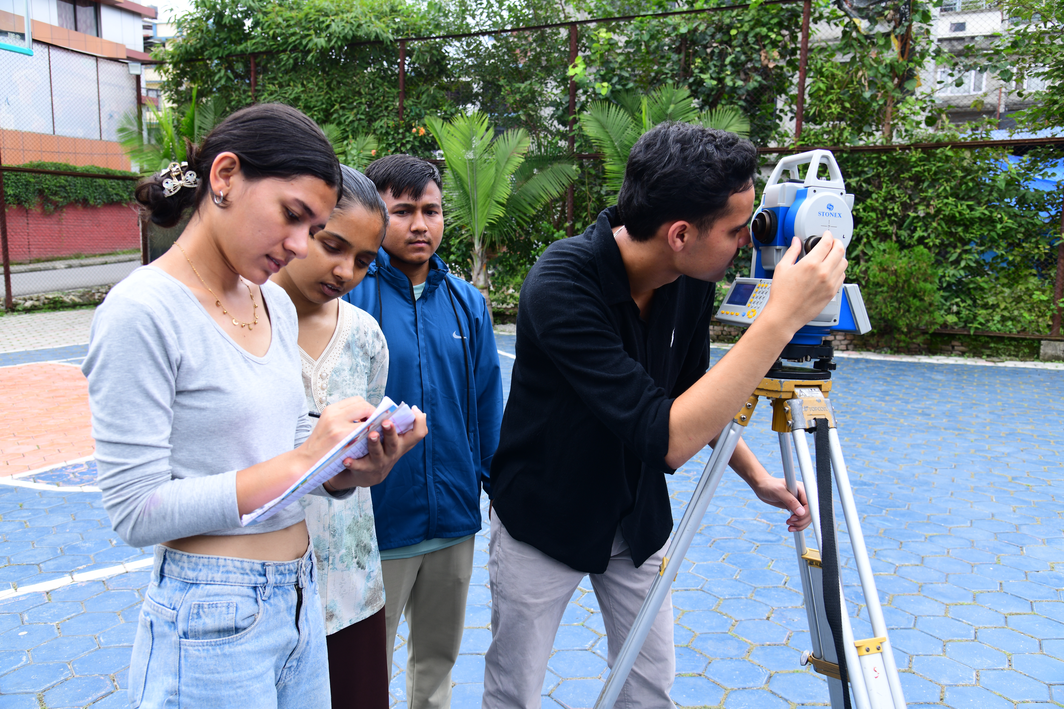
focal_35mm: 30
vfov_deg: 43.6
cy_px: 354
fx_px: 887
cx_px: 532
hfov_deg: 61.9
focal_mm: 30
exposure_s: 1/125
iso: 160
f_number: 5.6
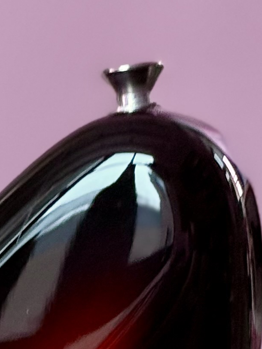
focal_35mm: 238
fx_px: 2401
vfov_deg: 8.2
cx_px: -135
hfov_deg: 6.2
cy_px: 407
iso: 200
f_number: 1.78
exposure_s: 1/33
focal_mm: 6.76
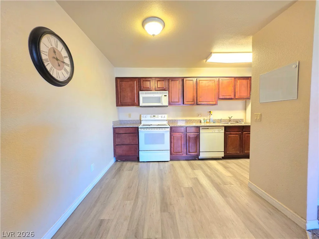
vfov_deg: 89.9
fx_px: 120
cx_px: 160
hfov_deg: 106.2
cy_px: 120
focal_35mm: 13
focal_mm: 2.2
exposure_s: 1/60.2
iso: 320
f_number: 1.9
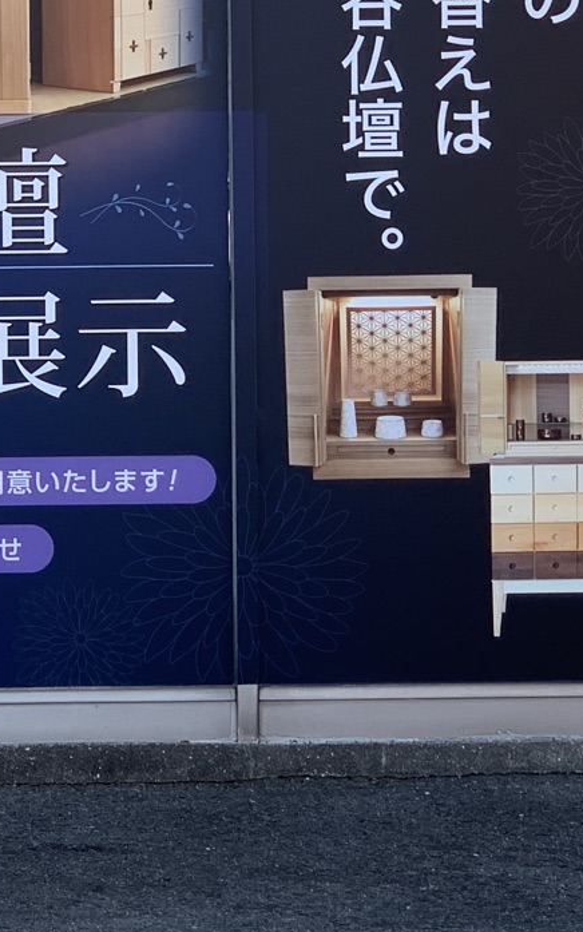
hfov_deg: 8.0
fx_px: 4116
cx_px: -104
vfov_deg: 12.9
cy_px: 341
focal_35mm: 162
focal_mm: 6
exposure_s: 1/182
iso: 16
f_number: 2.4
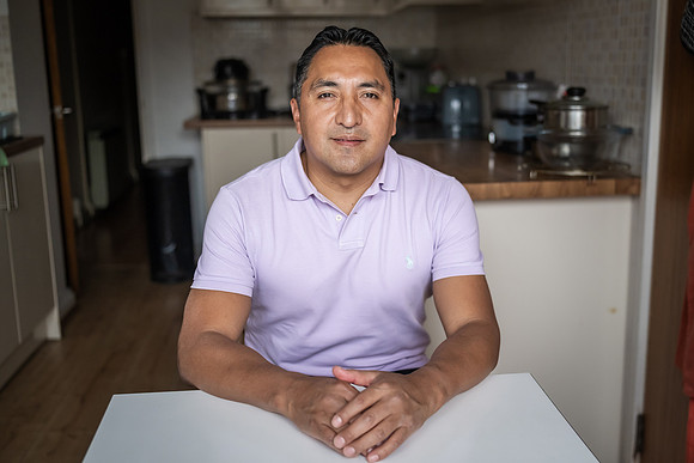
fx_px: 788
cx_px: 392
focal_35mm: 41
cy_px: 238
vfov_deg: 32.7
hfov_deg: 47.4
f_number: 2
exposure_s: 1/2000
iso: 1250
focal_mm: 35
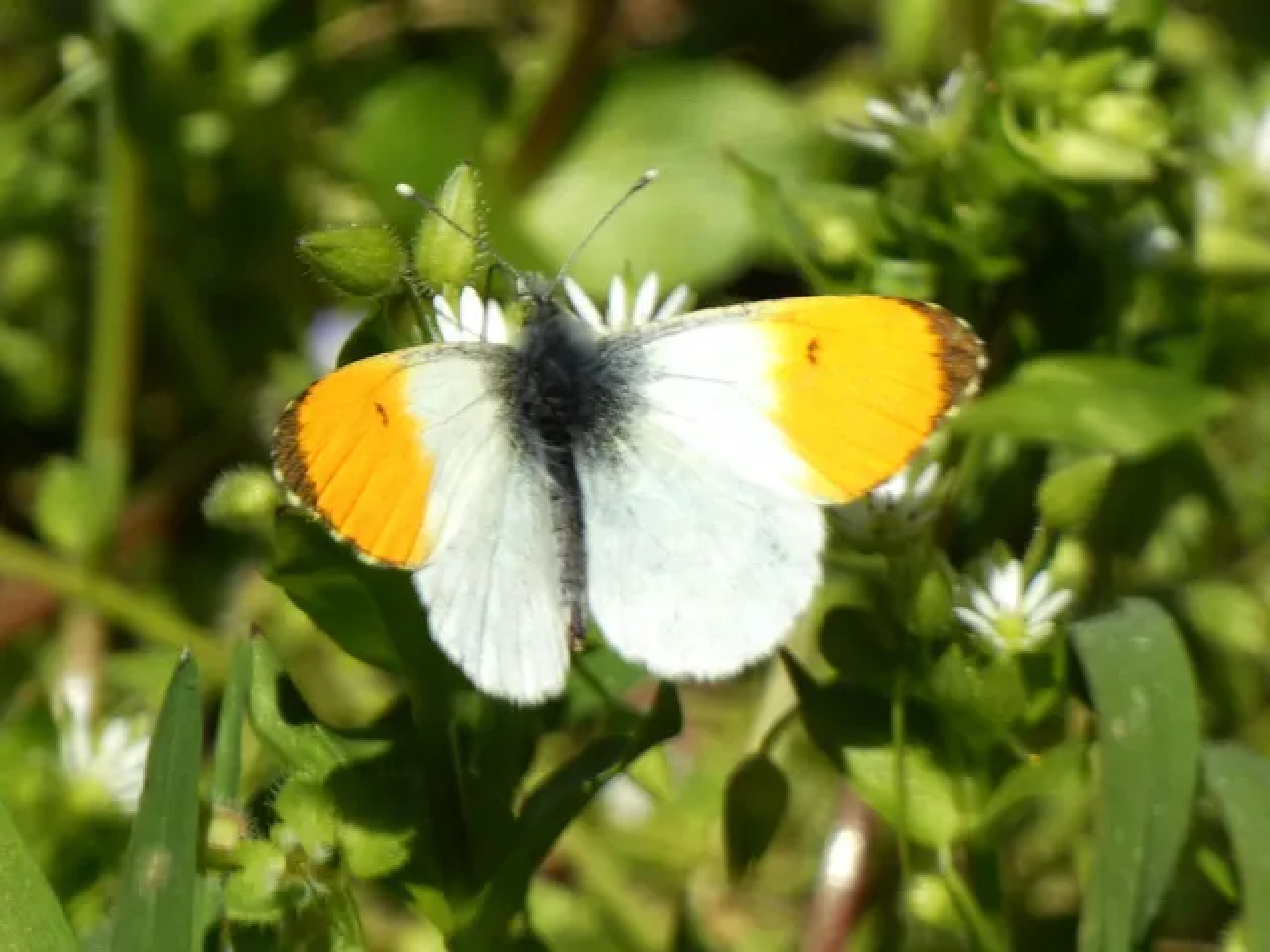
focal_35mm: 600
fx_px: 22013
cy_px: 476
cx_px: 635
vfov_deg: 2.5
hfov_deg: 3.3
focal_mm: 107.6
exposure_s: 1/160
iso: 80
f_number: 5.6
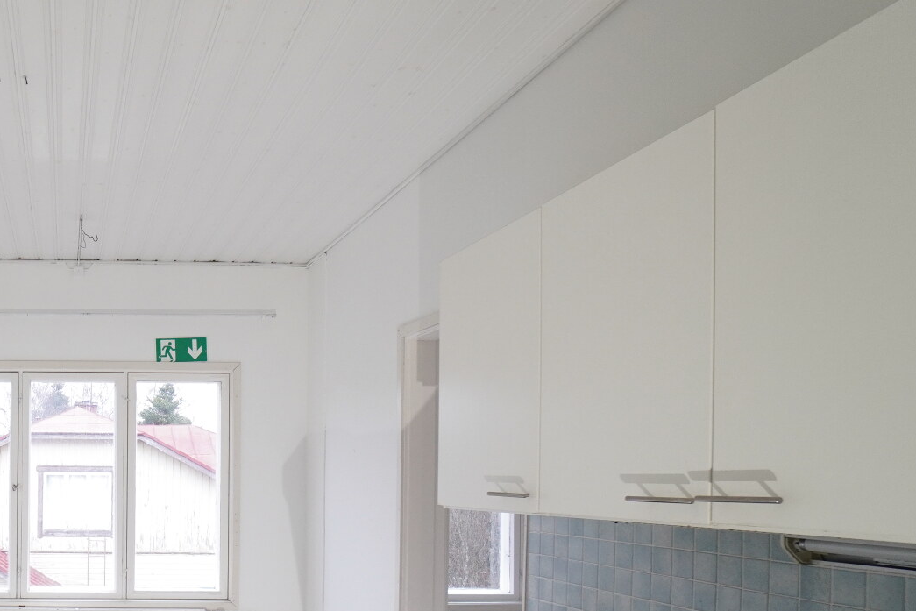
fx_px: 789
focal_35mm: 31
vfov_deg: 40.4
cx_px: 74
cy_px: 498
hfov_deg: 52.2
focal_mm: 10
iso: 640
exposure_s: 1/30
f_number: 4
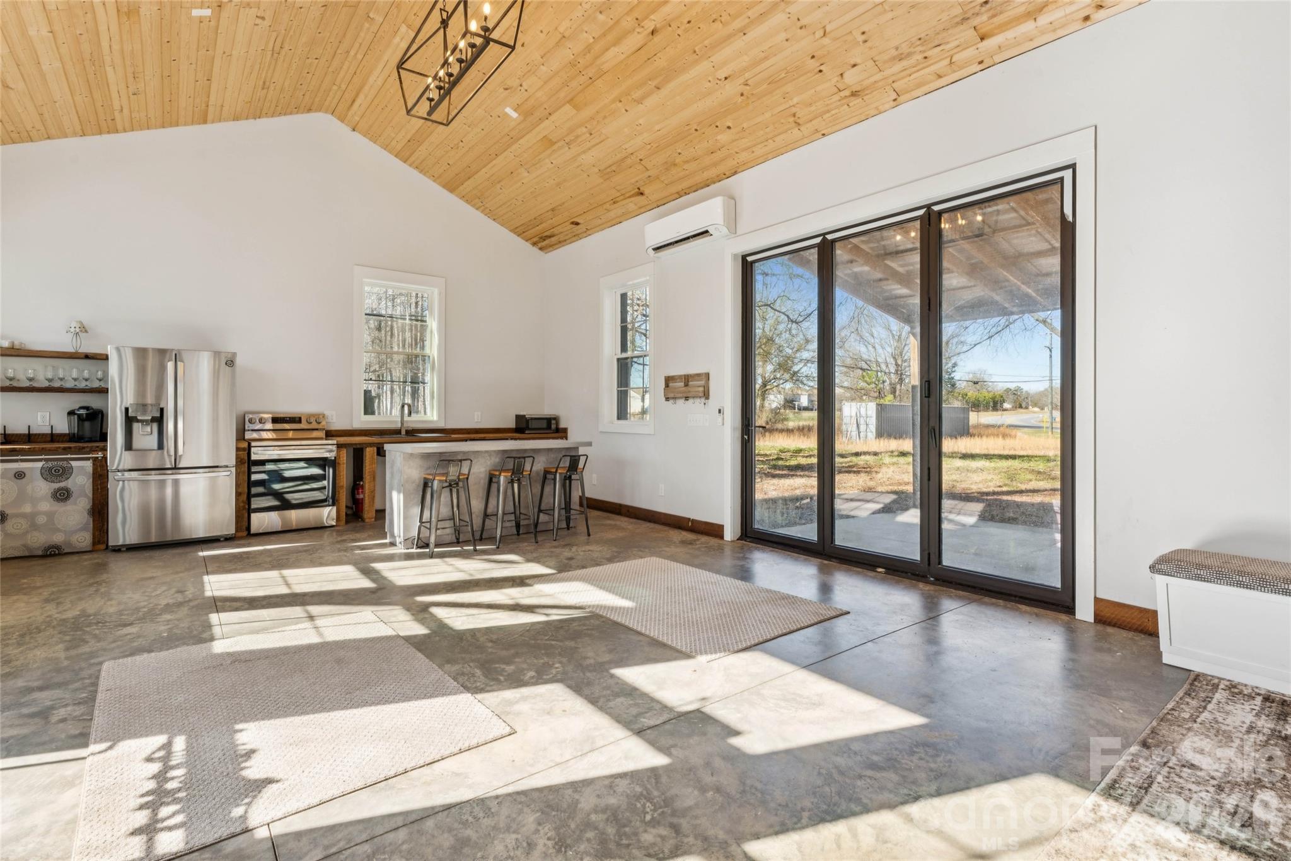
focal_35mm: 17
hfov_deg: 94.0
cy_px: 430
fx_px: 602
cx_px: 646
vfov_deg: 71.1
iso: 100
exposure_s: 1/13
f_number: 11
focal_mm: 16.8
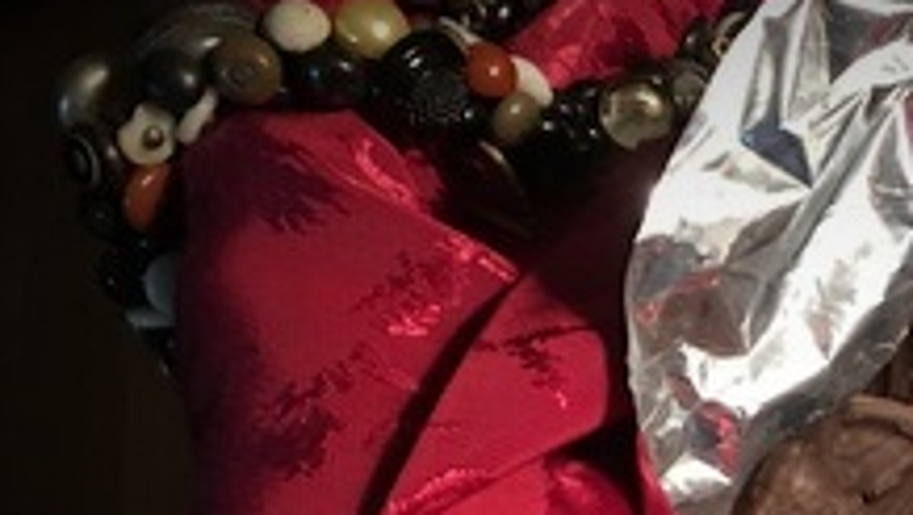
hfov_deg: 22.1
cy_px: 731
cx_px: 1173
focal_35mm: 87
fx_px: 2108
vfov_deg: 13.3
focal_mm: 4.15
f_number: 2.2
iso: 50
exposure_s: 1/4
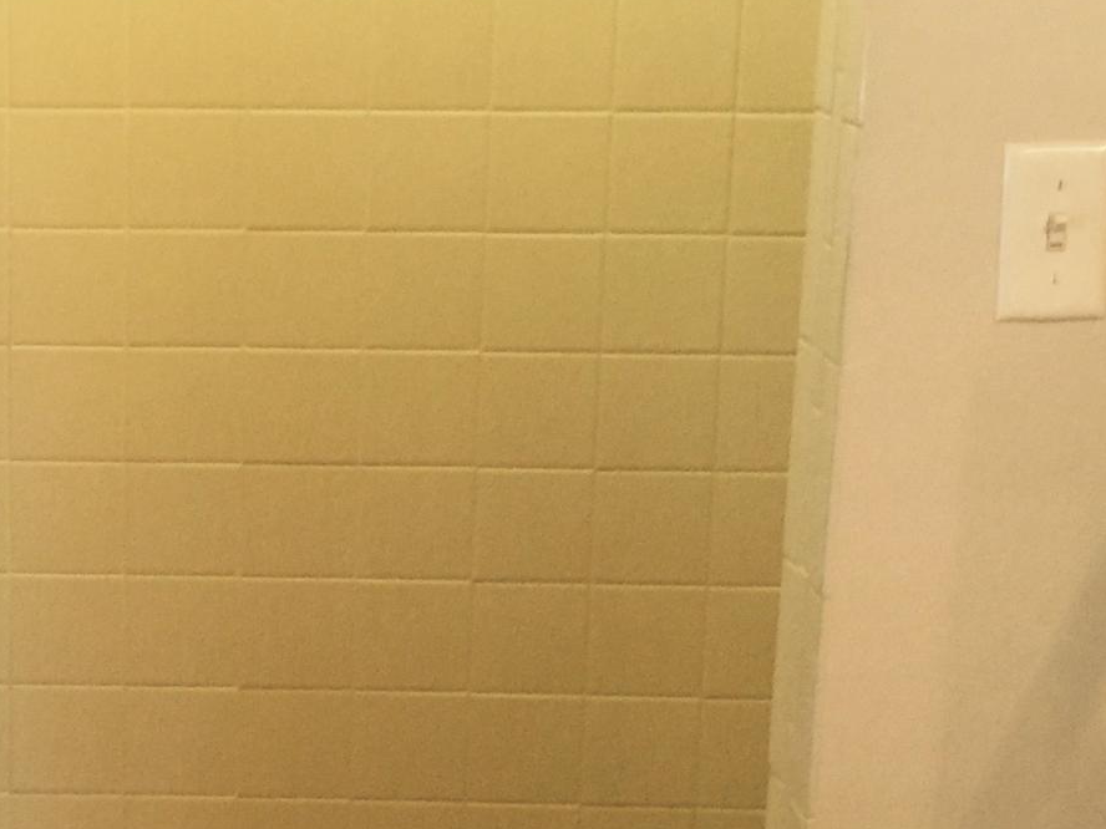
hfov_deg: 19.6
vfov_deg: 14.9
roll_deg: -0.1
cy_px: 728
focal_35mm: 98
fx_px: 3131
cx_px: 69
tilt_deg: -15.1
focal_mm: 4.15
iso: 64
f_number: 2.2
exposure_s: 1/15
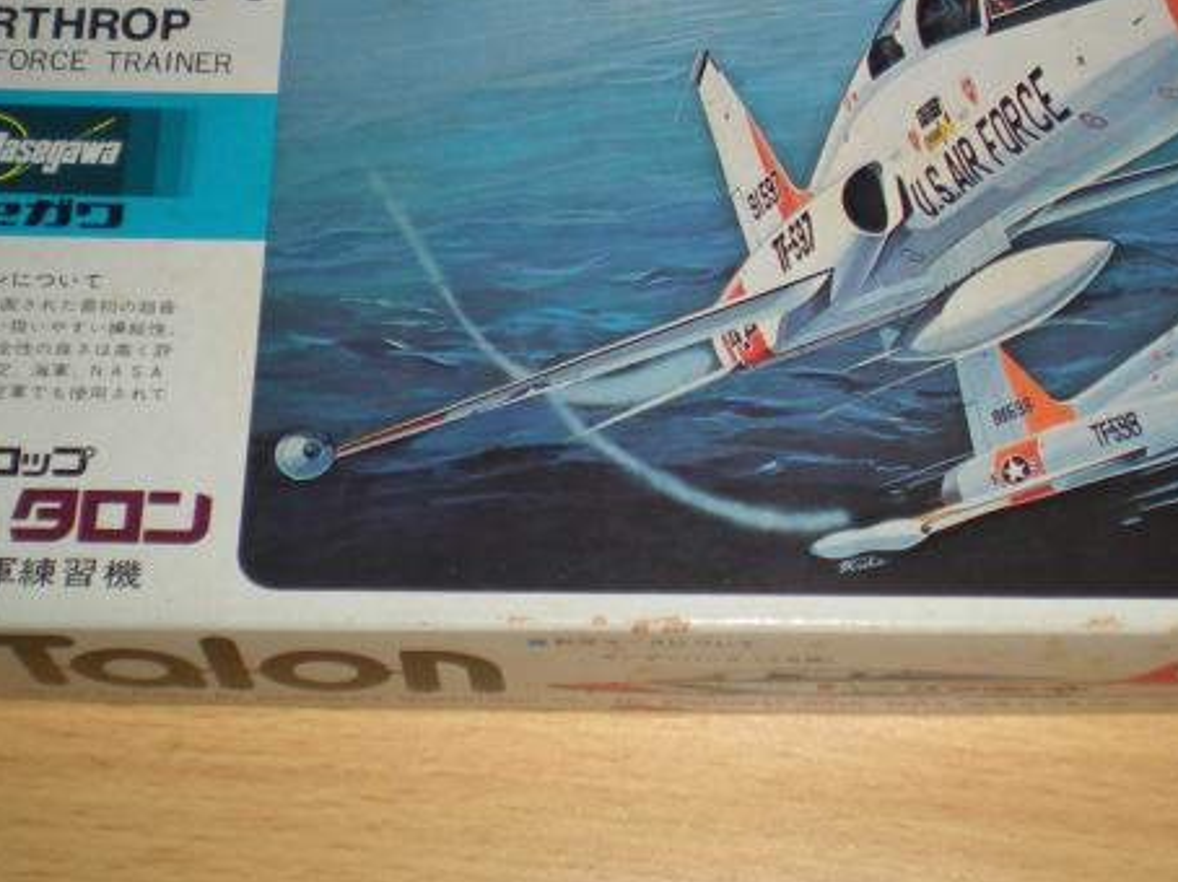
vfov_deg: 21.8
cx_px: 693
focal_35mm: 67
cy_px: 298
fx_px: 2279
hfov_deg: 28.9
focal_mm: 6.3
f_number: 3.1
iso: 64
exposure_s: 1/60
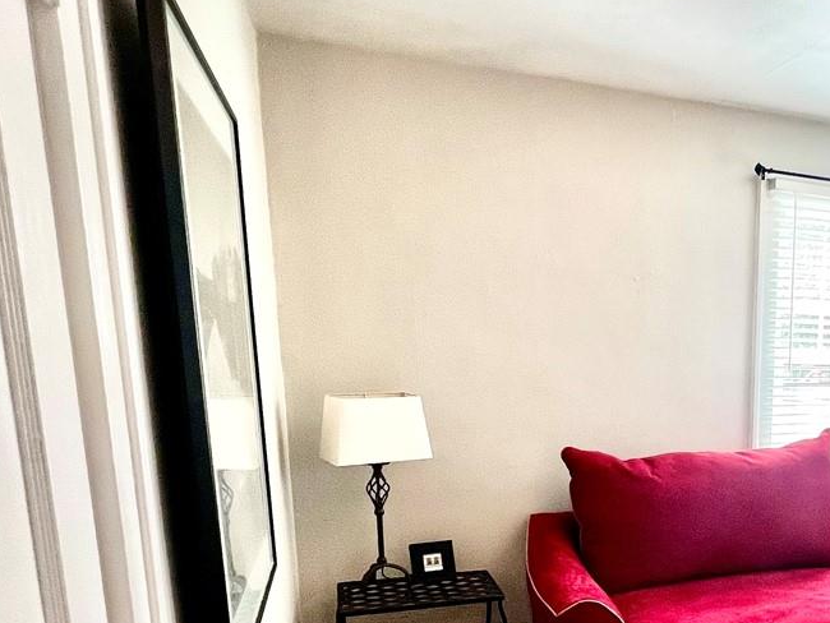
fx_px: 768
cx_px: 752
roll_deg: -1.0
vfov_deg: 42.0
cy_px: 509
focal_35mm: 32
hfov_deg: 50.2
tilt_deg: -11.0
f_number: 1.8
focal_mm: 1.57
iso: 100
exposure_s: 1/120
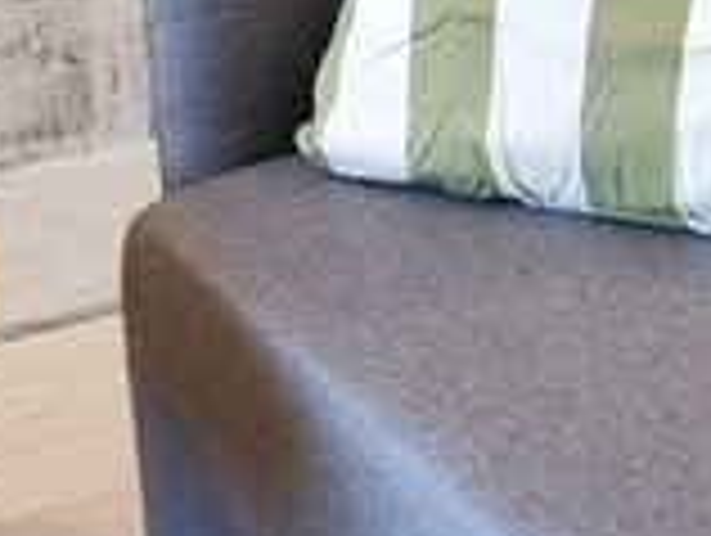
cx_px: 857
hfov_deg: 11.9
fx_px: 3332
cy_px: 131
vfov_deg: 9.2
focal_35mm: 162
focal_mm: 6.7
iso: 160
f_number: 1.8
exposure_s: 1/50
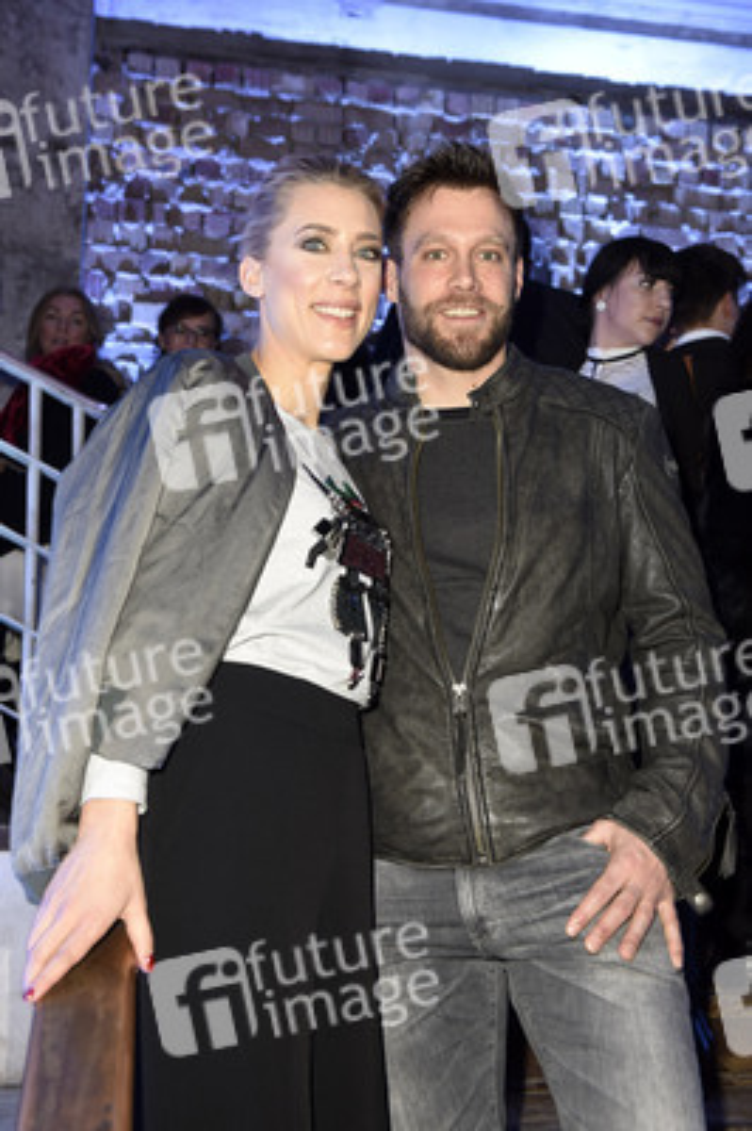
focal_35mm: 40
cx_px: 376
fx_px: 1255
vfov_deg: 48.5
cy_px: 566
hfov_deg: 33.3
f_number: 5.6
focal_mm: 40
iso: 1000
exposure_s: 1/20
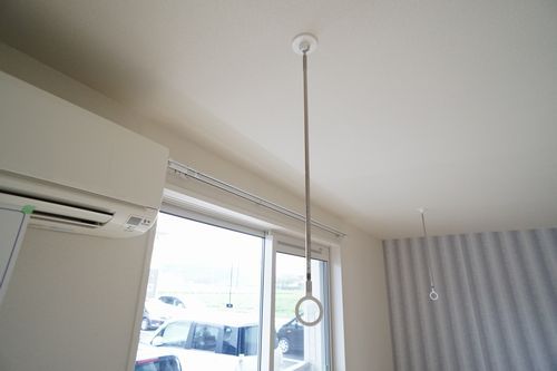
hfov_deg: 73.8
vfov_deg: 53.1
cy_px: 186
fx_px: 371
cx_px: 278
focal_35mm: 24
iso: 1600
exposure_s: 1/160
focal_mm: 16
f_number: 3.5
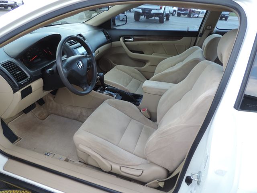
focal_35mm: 24
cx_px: 128
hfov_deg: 71.6
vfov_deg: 56.8
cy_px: 96
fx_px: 178
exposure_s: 1/100
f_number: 3
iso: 80
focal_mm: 4.3
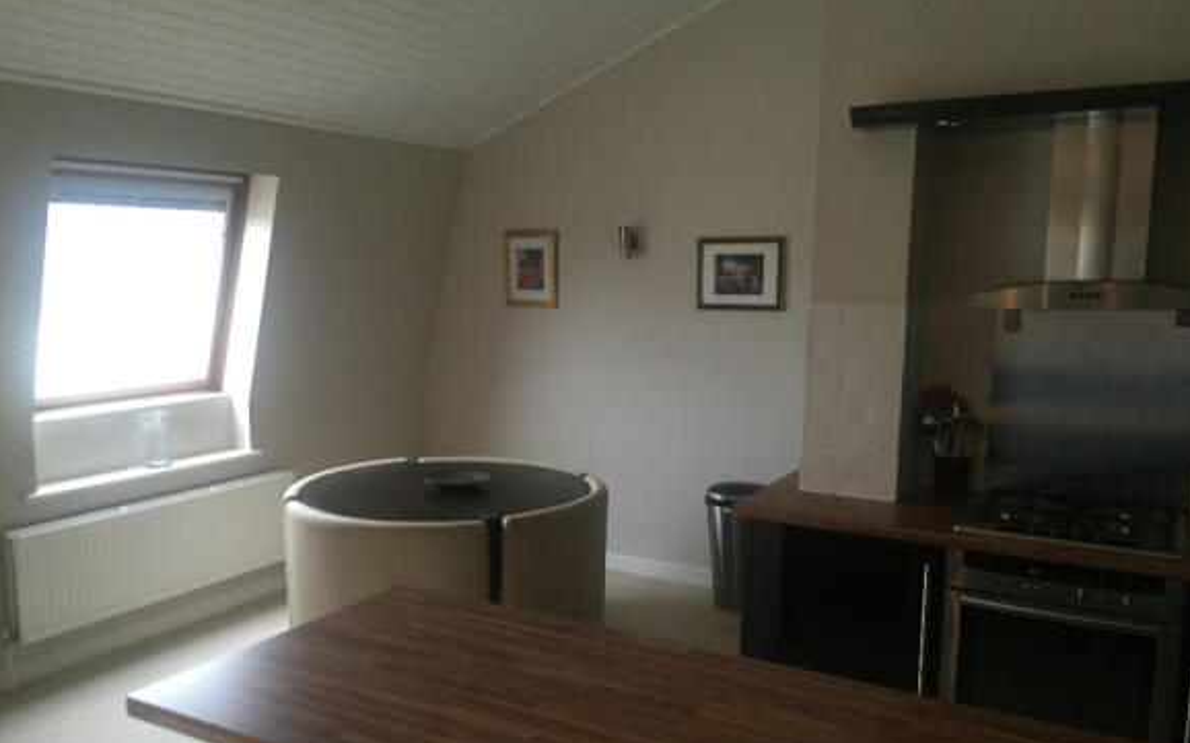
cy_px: 429
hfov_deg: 61.2
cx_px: 596
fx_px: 1005
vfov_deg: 40.5
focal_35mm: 31
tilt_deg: -11.8
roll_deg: +0.7
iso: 250
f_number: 2.2
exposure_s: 1/33
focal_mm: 4.15
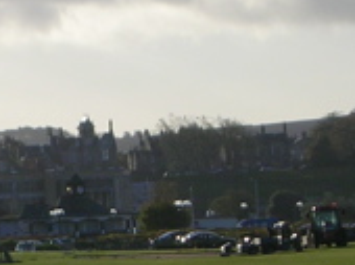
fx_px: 4434
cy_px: 296
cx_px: -33
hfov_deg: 4.6
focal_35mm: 433
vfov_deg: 3.4
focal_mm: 17.4
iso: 50
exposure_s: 1/537
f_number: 4.9
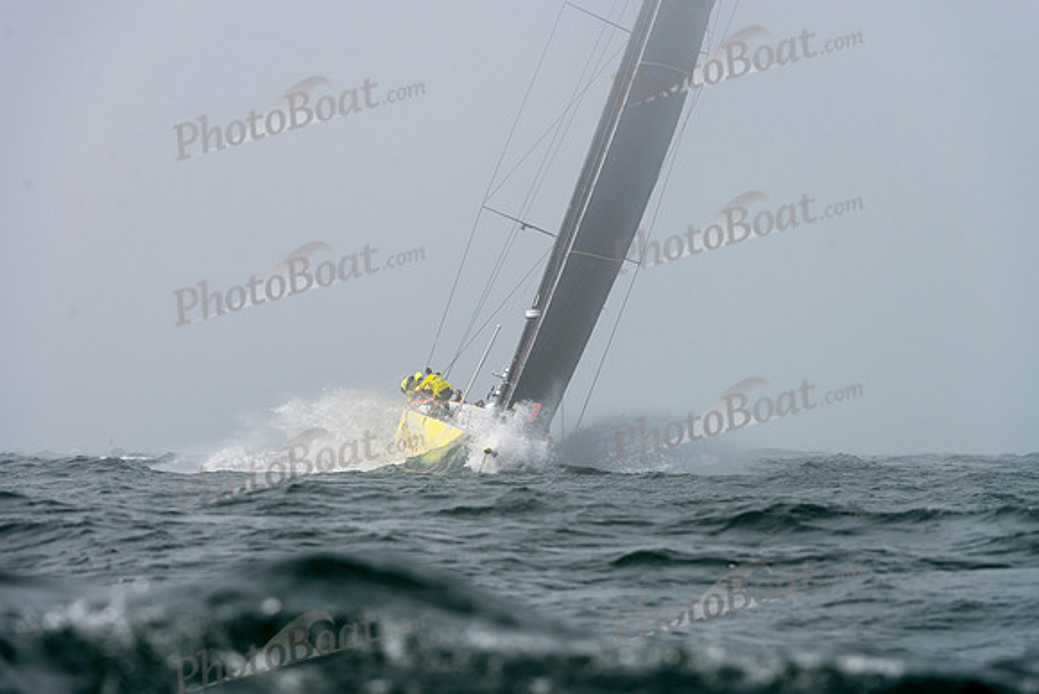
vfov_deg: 5.0
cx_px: 502
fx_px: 7956
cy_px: 348
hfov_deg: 7.5
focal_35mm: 276
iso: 280
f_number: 8
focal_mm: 260
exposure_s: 1/1250
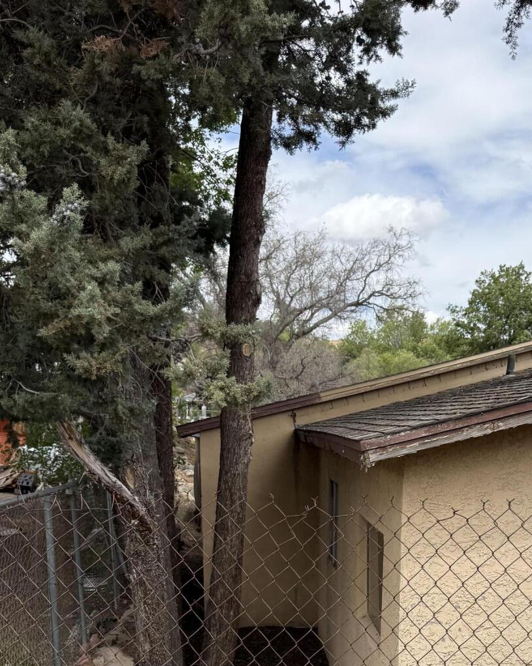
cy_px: 594
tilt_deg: -11.2
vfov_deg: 37.8
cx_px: 354
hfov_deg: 32.5
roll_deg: -1.3
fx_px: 905
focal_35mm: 46
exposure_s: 1/3425
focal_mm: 6.76
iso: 100
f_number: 1.78
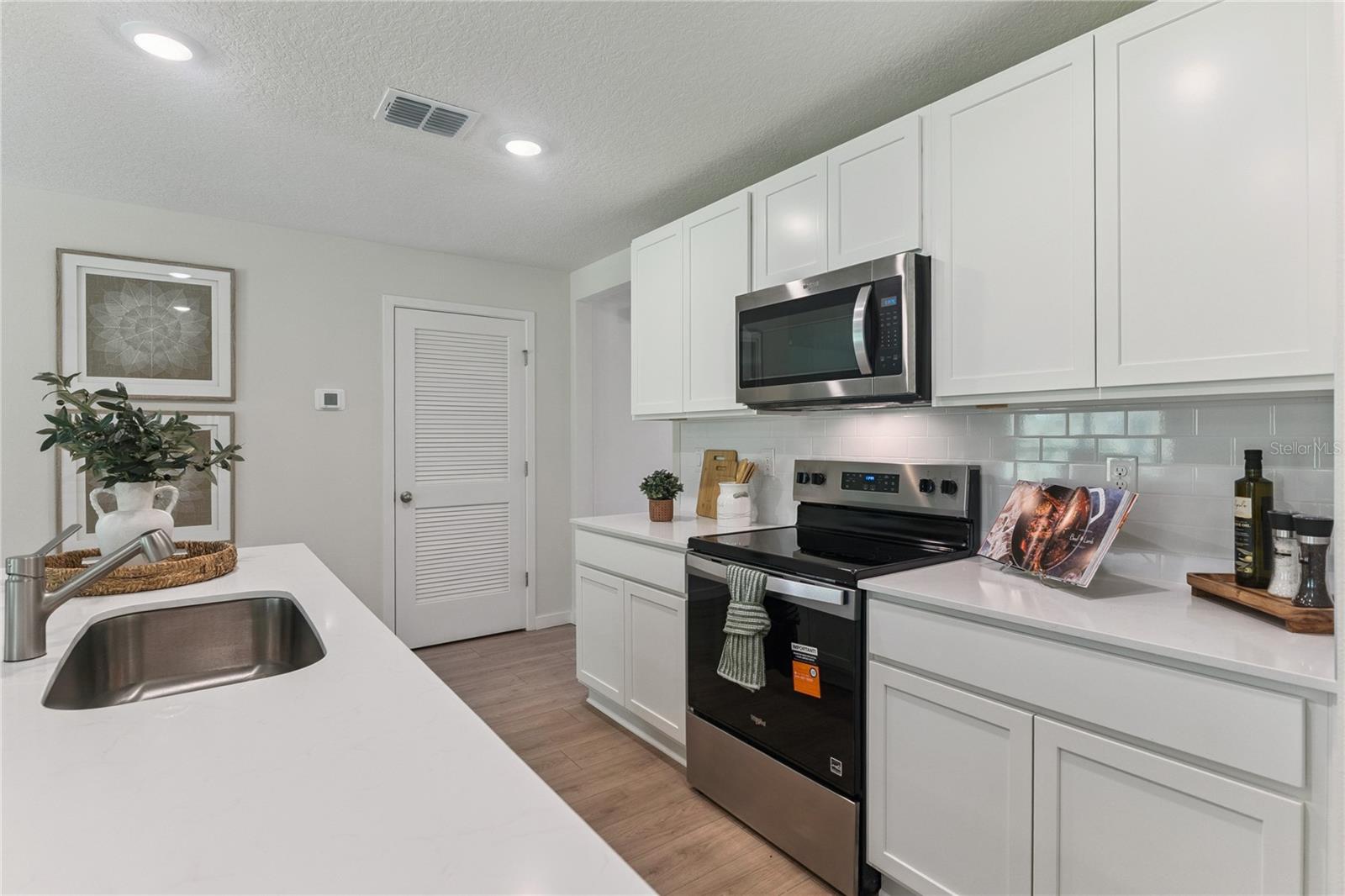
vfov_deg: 70.4
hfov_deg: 93.3
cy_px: 448
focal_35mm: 17
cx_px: 672
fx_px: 635
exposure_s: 1/160
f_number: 2.8
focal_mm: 11.5
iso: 200
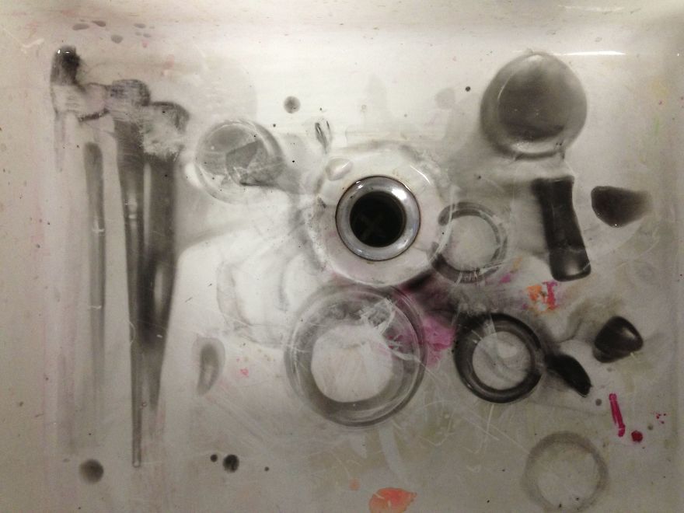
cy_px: 256
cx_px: 342
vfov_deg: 42.9
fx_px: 652
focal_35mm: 33
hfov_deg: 55.4
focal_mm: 4.13
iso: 320
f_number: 2.4
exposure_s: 1/20
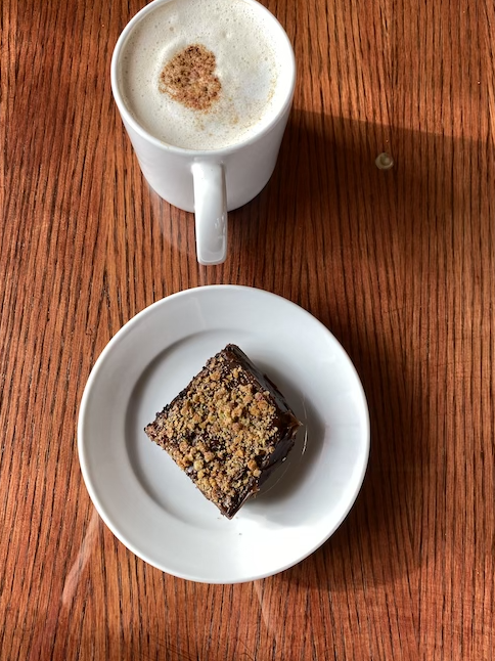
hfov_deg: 48.2
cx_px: 232
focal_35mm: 29
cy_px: 308
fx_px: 553
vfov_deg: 61.6
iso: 40
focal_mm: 4.25
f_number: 1.8
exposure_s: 1/120
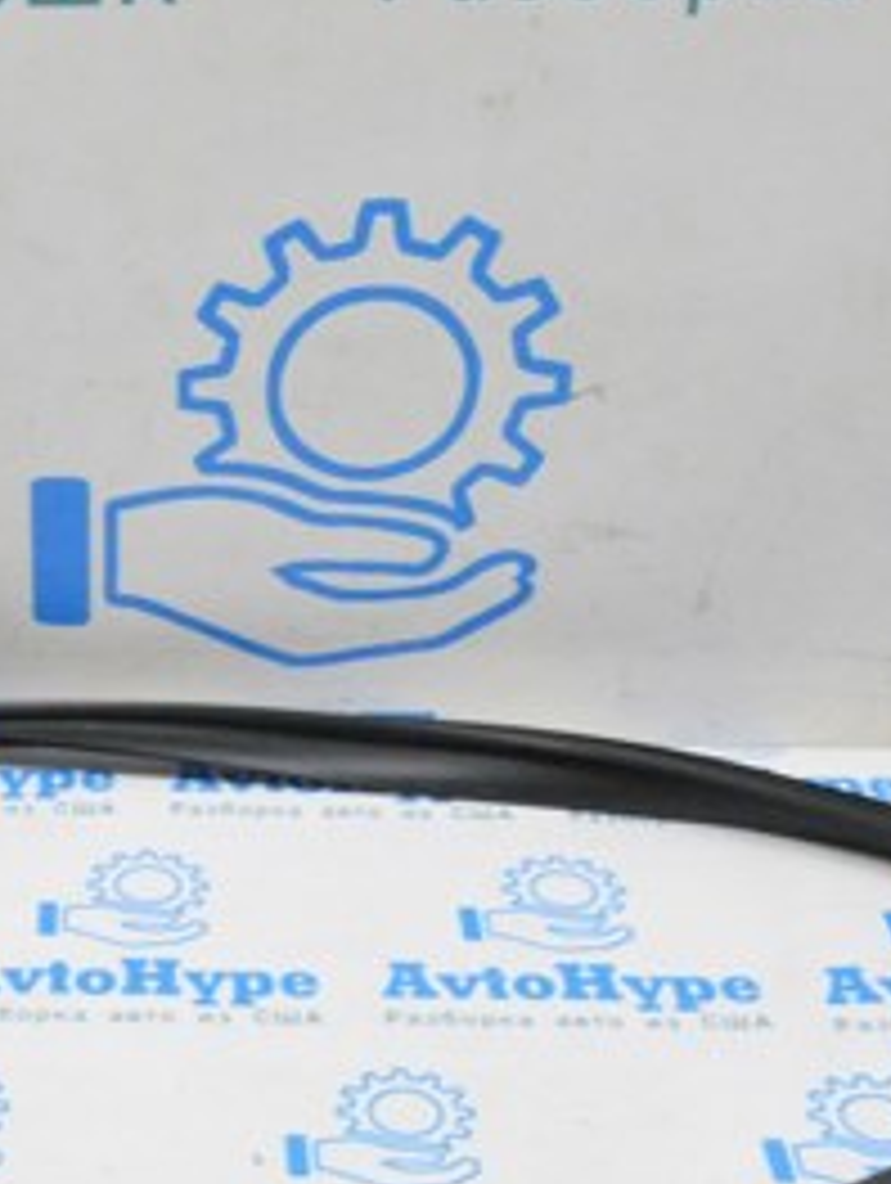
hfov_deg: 20.2
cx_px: -58
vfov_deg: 27.6
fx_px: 2397
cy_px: 790
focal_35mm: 70
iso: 6400
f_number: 20
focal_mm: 20
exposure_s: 1/20
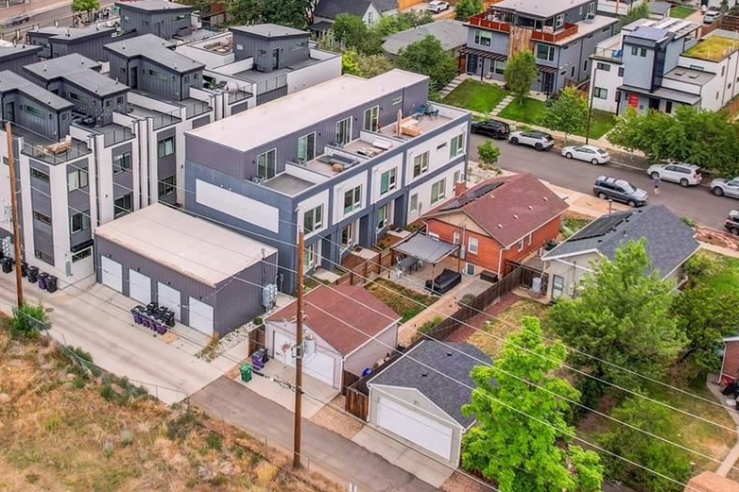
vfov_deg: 29.1
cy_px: 90
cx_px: 262
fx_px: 923
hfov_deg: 43.2
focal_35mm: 45
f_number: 2.8
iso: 100
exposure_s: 1/100
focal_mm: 8.4
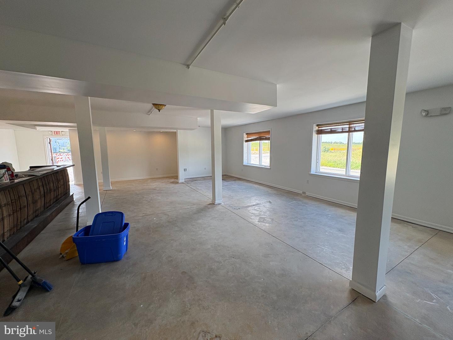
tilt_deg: -6.3
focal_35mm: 14
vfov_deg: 85.7
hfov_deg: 102.1
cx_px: 226
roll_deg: +1.6
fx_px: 183
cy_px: 170
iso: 64
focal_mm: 2.22
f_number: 2.2
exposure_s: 1/143
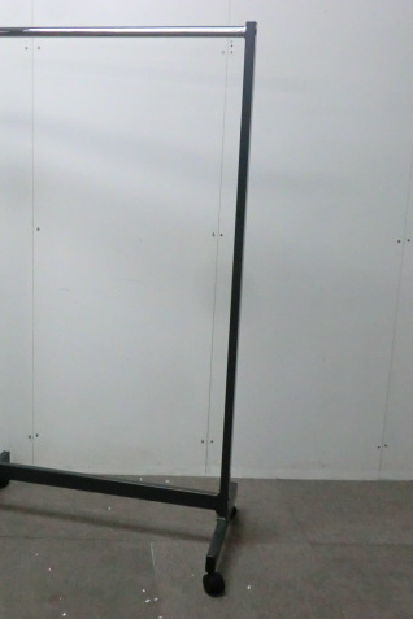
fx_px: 912
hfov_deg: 25.1
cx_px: 79
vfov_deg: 37.5
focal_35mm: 53
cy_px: 309
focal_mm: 6.9
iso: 640
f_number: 3.9
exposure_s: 1/60
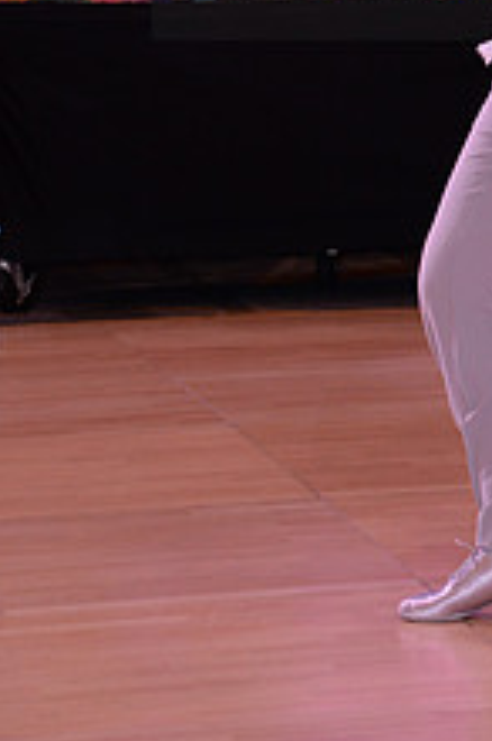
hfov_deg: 4.9
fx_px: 5696
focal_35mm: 277
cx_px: 618
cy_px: -71
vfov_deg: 7.4
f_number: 5
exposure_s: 1/250
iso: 1600
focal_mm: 105
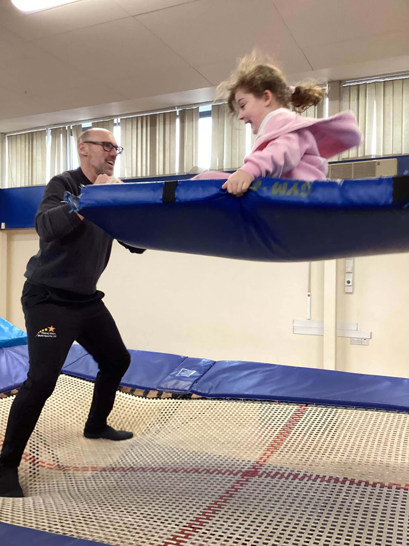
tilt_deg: -0.8
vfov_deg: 58.4
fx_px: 488
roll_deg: -0.9
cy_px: 273
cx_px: 204
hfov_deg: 45.4
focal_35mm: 31
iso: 125
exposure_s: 1/50
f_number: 2.4
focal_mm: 3.3
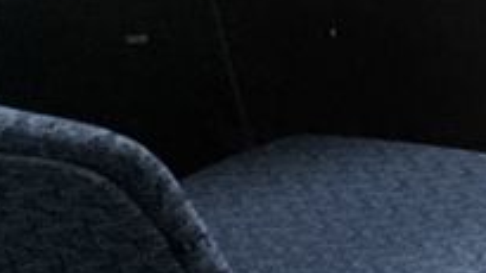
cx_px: 1522
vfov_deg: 9.7
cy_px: -209
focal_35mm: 119
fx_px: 1533
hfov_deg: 10.7
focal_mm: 2.22
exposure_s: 1/60
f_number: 2.2
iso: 160
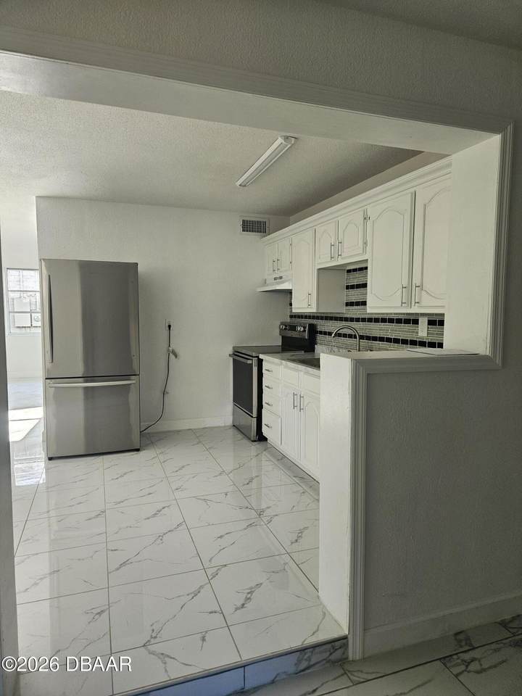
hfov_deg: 58.9
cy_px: 348
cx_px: 261
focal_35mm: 23
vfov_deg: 73.9
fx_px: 462
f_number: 1.8
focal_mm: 5.4
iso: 80
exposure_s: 1/120
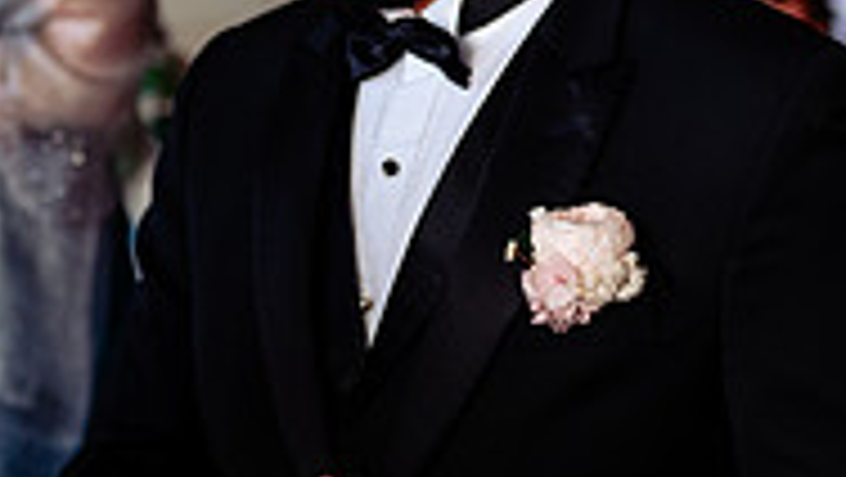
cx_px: 540
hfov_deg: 12.3
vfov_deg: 6.9
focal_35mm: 175
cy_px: 101
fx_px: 3928
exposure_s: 1/400
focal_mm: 52
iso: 500
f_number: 3.2
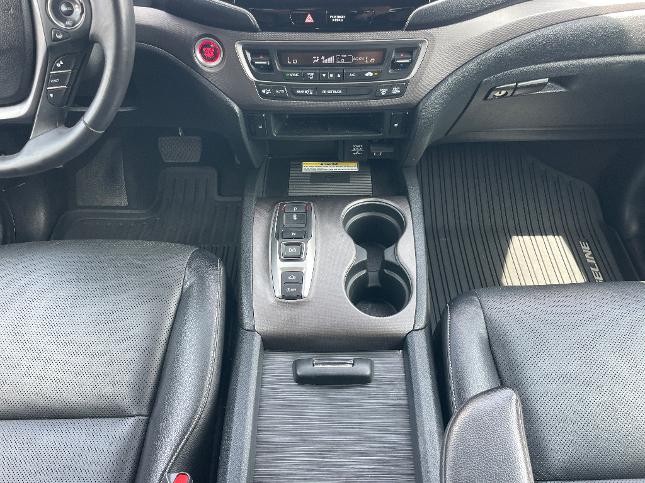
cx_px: 322
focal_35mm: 26
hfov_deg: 67.3
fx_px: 484
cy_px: 242
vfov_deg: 53.1
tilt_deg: -49.2
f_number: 1.6
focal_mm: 4.2
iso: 80
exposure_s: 1/121
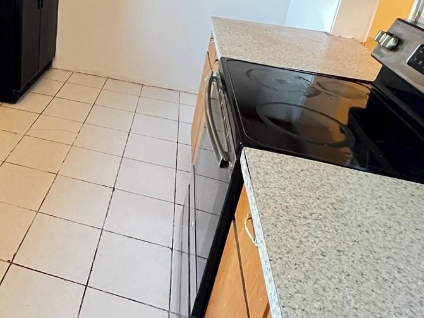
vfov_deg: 43.1
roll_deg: -4.4
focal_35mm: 31
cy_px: 58
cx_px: 66
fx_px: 380
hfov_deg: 53.2
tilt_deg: -19.8
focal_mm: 1.57
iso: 800
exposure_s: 1/40
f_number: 1.8
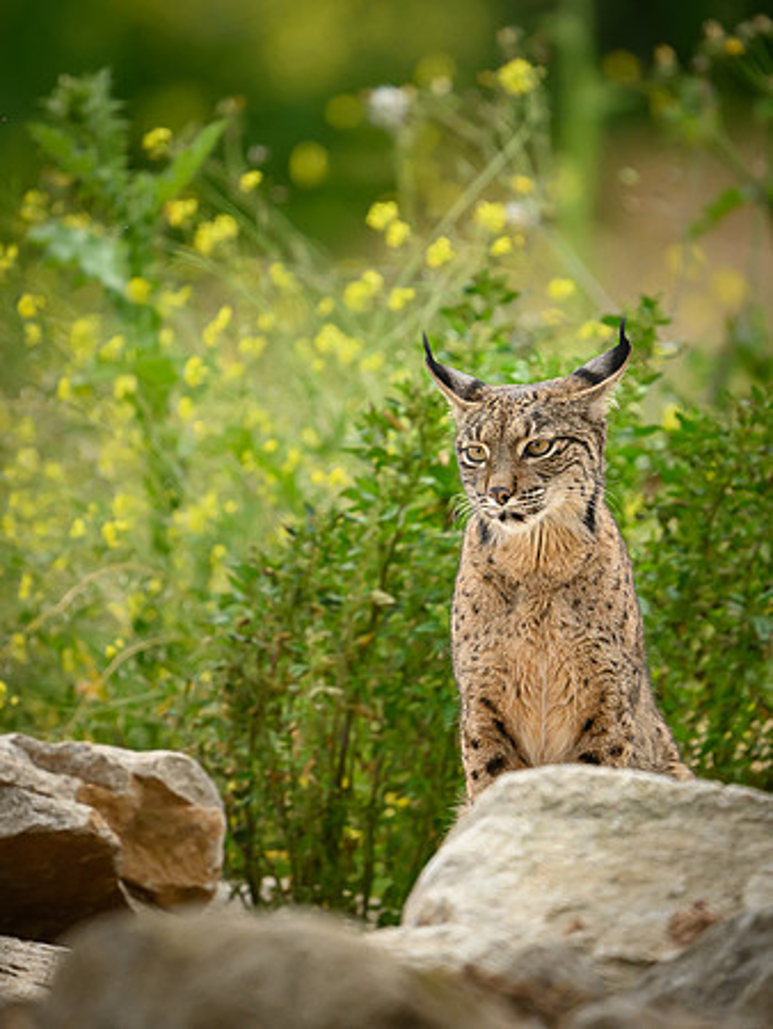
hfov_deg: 1.7
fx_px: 25671
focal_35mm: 863
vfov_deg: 2.3
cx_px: 475
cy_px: 518
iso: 1100
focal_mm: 560
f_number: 4
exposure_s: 1/2000
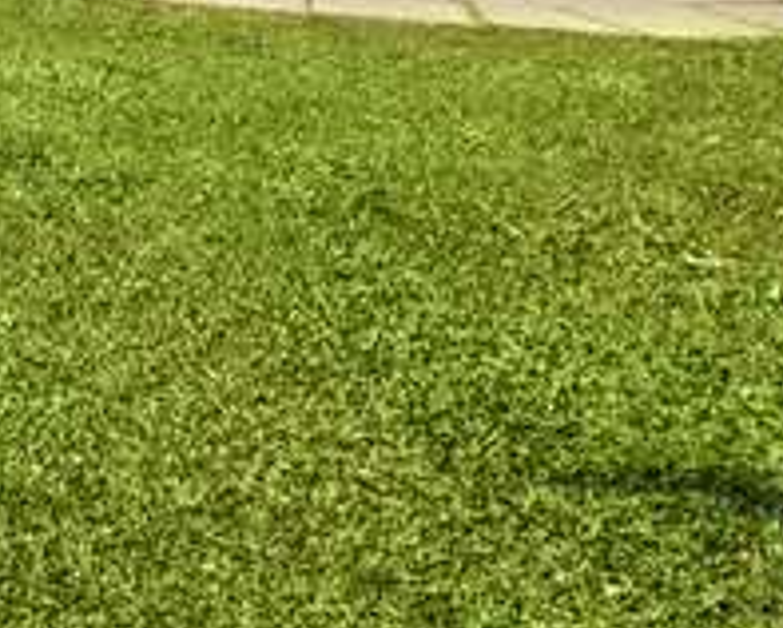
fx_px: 1809
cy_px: -366
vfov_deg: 17.3
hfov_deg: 17.8
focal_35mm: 78
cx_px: -749
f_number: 18
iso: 100
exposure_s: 1/30
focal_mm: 16
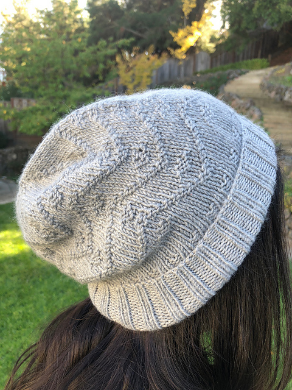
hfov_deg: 49.7
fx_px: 315
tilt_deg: -8.9
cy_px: 195
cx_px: 146
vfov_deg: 63.4
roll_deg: -0.6
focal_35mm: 28
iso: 20
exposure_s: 1/137
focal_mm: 3.99
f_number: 1.8
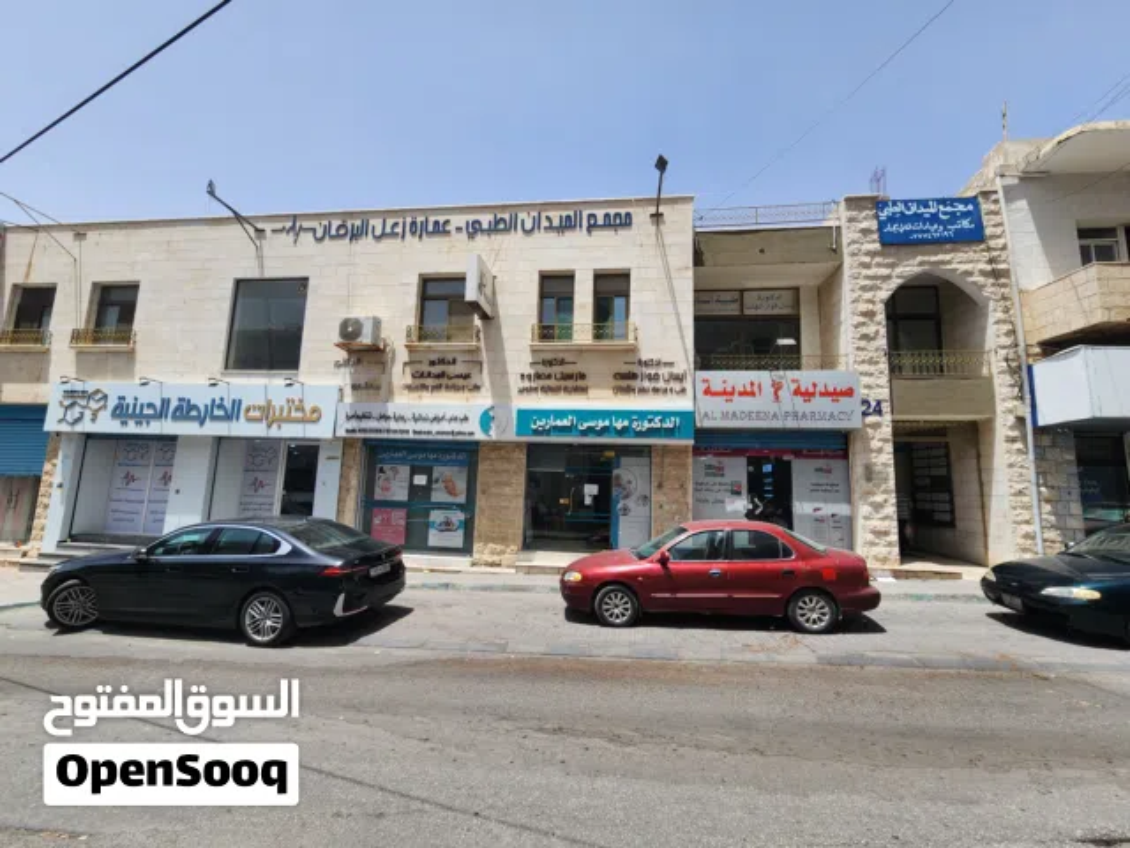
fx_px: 424
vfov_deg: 89.9
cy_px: 424
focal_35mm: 13
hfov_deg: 106.2
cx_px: 565
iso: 50
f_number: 2.2
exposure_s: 1/1686
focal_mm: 2.2
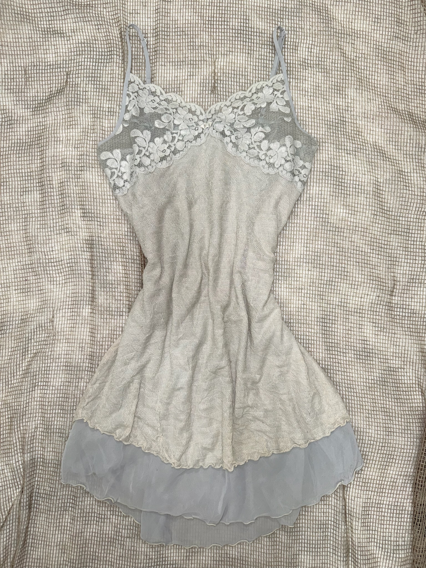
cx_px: 213
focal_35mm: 24
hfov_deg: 56.8
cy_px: 284
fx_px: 394
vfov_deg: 71.6
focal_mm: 6.76
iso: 64
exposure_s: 1/56
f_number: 1.78
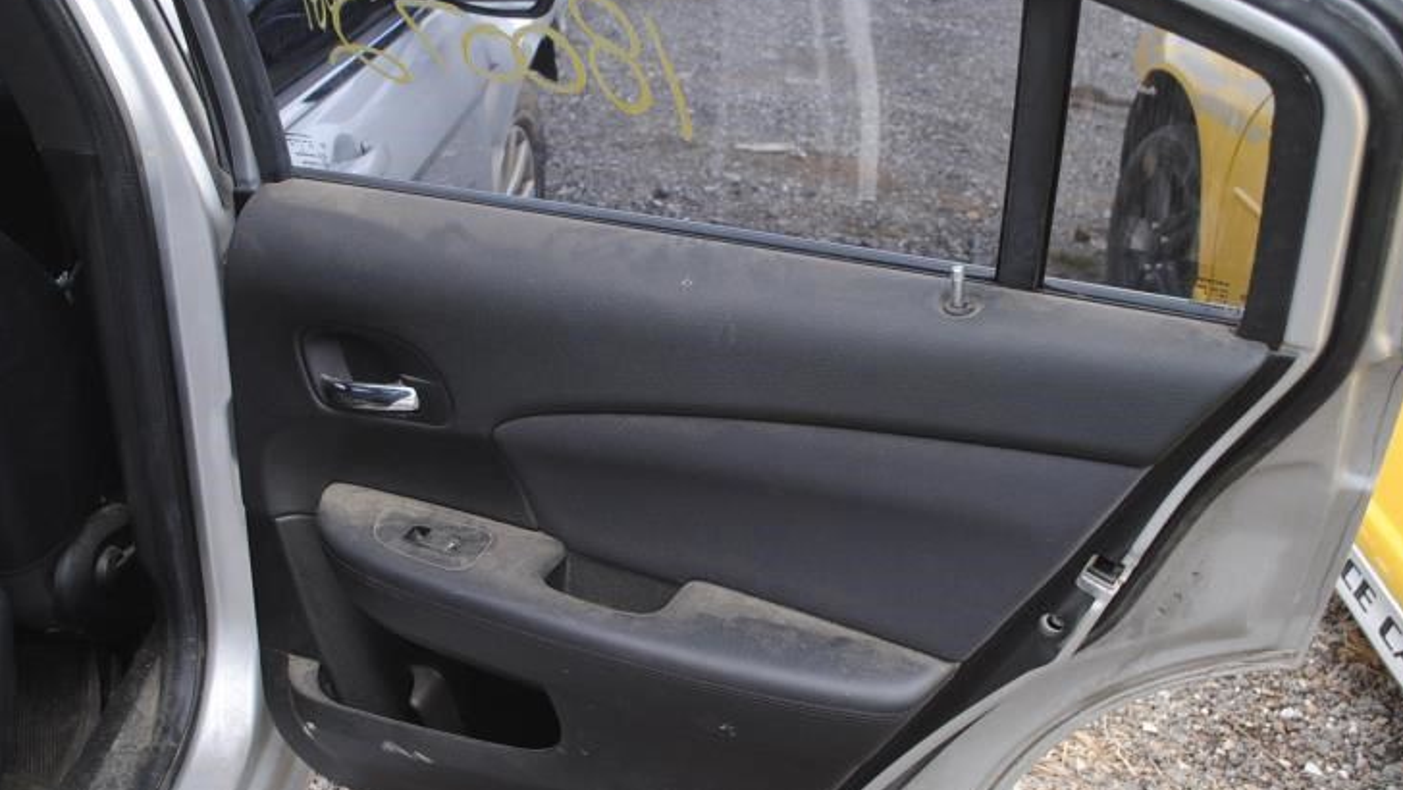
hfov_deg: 52.8
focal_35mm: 38
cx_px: 692
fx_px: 1414
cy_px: 425
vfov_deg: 31.2
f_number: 5
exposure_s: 1/100
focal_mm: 22
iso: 200
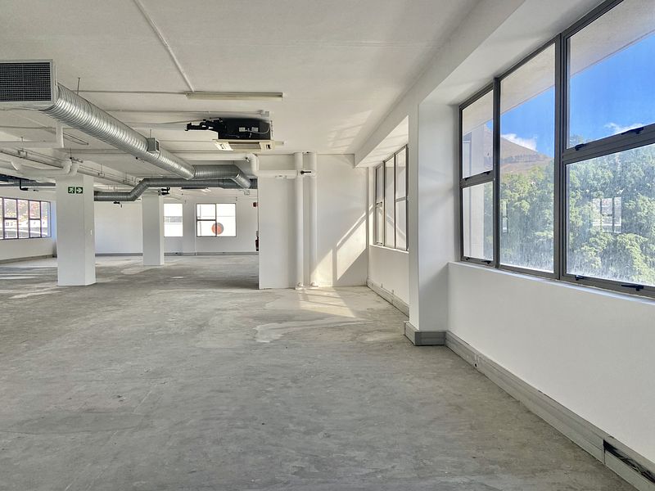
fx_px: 492
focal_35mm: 26
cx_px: 328
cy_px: 246
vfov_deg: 53.1
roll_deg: -0.1
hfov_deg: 67.3
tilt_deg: -2.5
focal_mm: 4.25
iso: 125
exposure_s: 1/100
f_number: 1.8
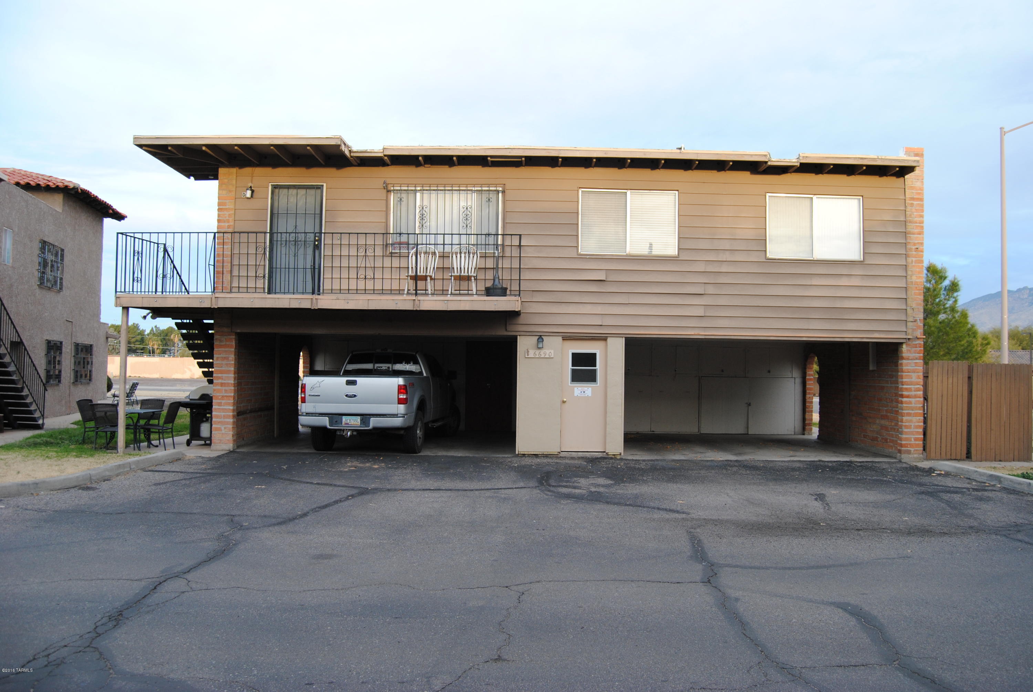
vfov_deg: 48.0
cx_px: 516
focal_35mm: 27
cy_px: 346
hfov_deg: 67.3
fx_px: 776
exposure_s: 1/100
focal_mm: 18
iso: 200
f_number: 5
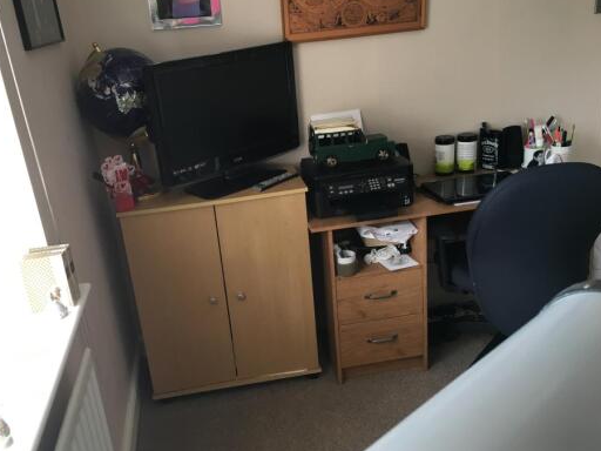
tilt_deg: -22.1
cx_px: 271
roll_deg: +5.9
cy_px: 224
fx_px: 573
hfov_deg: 55.3
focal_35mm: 33
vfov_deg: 42.9
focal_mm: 4.15
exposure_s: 1/33
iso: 40
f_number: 2.2
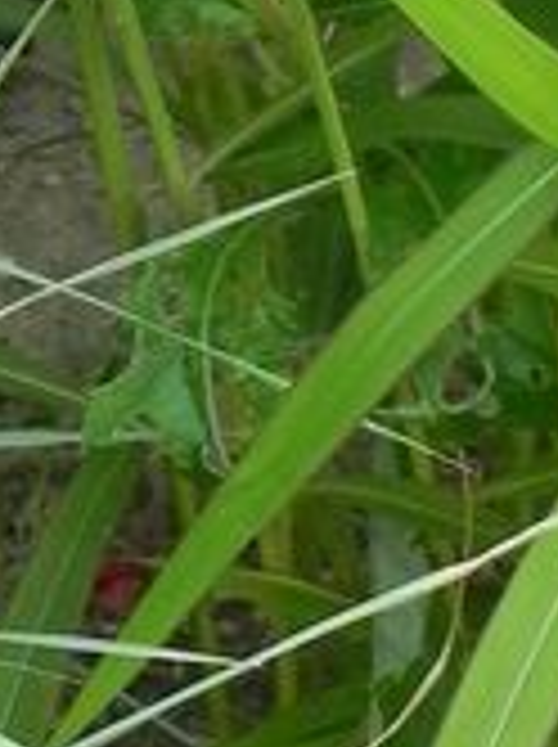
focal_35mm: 280
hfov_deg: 5.2
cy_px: 256
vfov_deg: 7.1
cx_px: 891
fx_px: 6034
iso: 160
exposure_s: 1/125
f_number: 4
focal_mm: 10.3
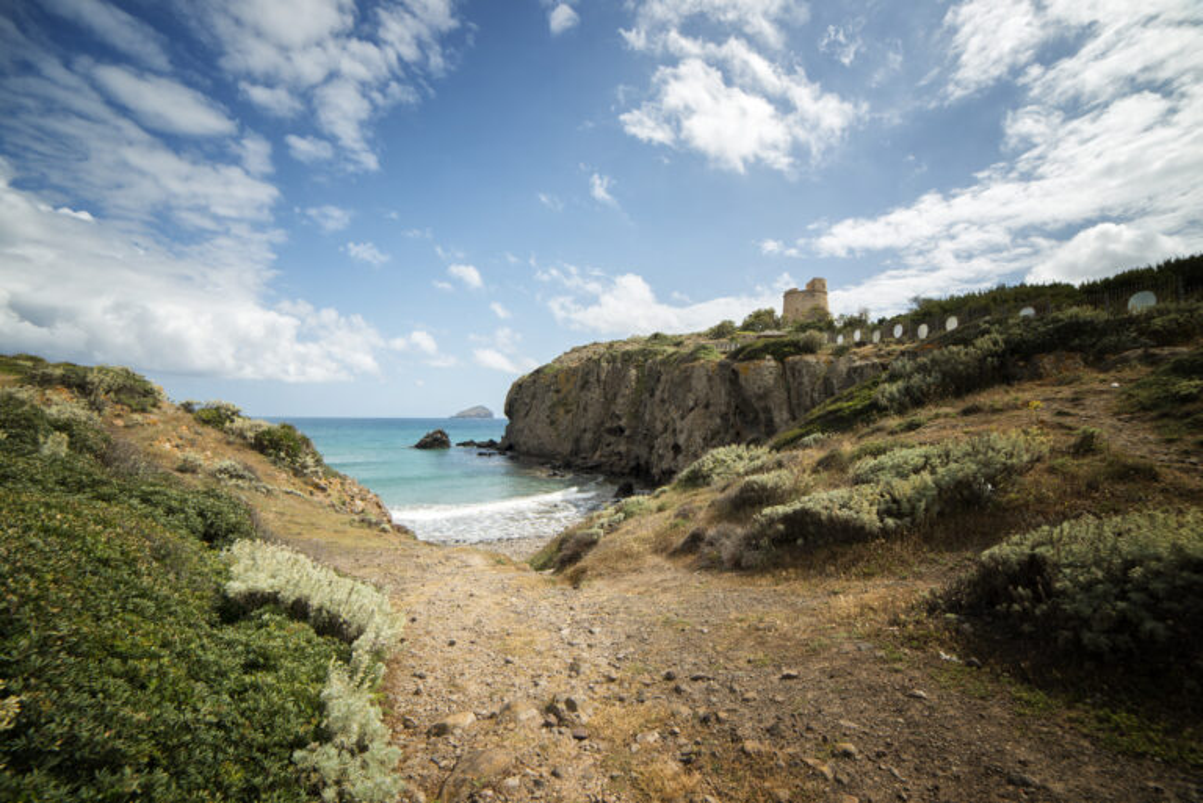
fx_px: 468
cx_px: 602
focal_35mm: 14
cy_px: 402
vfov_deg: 81.3
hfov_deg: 104.2
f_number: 8
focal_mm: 14
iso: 100
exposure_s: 1/320
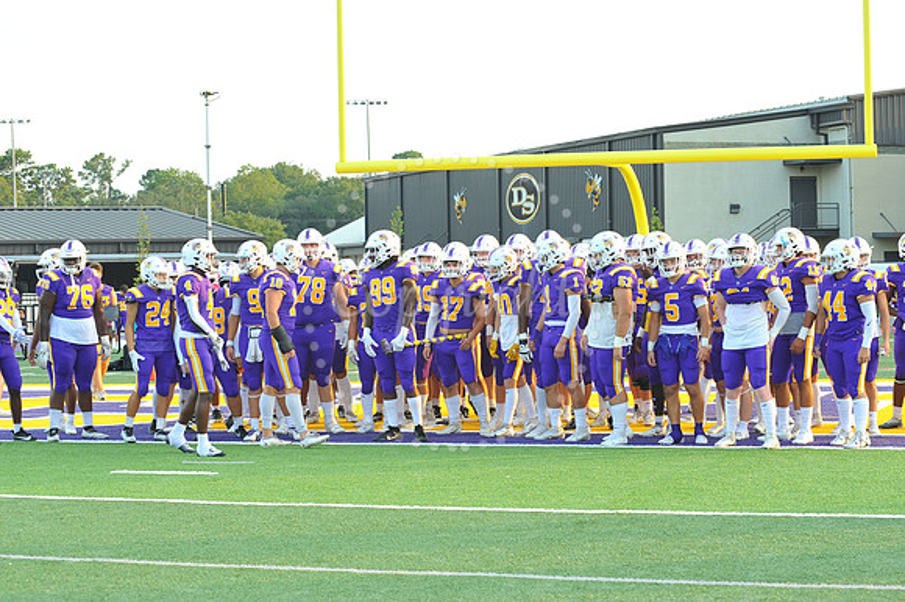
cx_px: 452
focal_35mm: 80
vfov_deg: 17.0
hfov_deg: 25.4
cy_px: 301
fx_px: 2010
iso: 400
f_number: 7.1
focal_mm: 80
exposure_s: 1/80
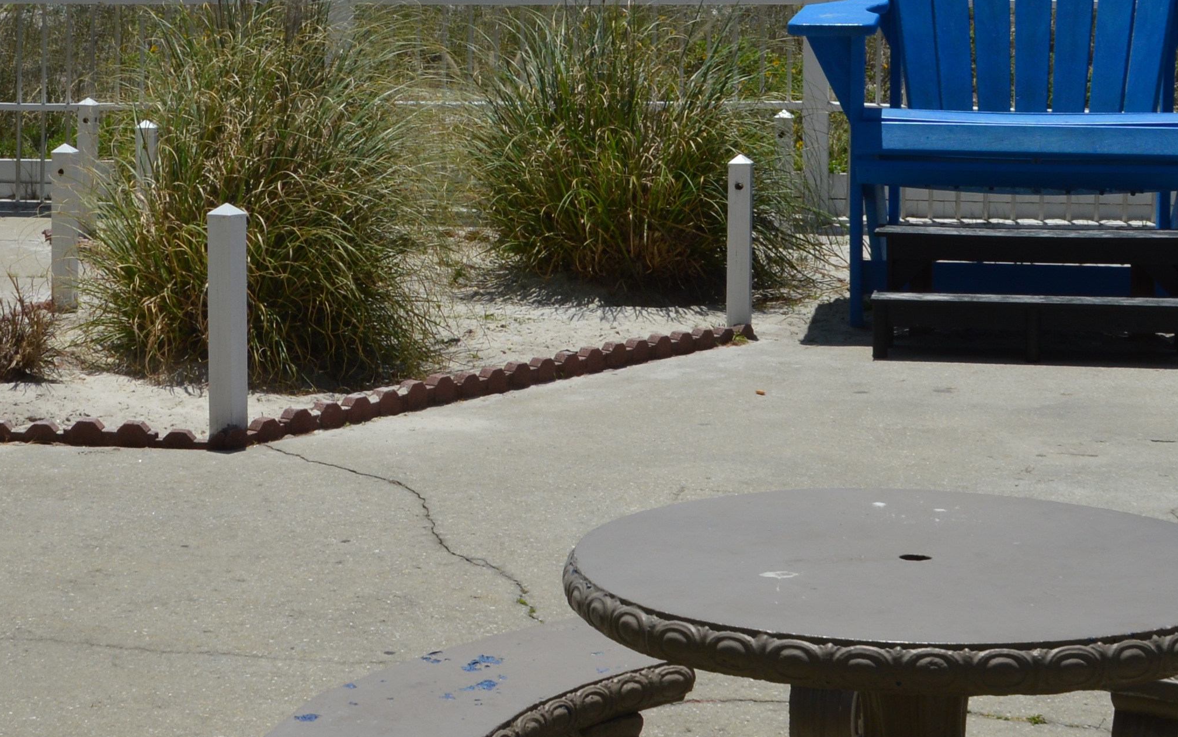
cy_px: 71
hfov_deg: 25.0
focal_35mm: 82
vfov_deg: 15.7
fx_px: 2633
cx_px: 352
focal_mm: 18
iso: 100
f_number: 9
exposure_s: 1/320
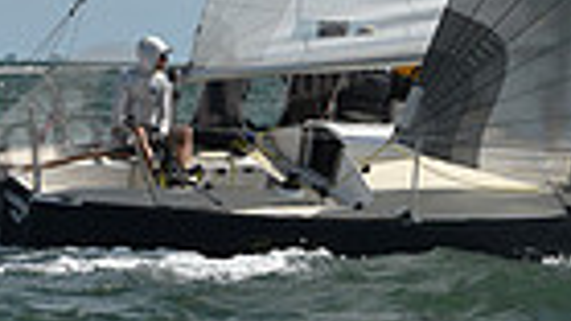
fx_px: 6068
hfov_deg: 5.4
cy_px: -560
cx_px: 577
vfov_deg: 3.0
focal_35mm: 401
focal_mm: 92
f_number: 9
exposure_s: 1/1600
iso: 250
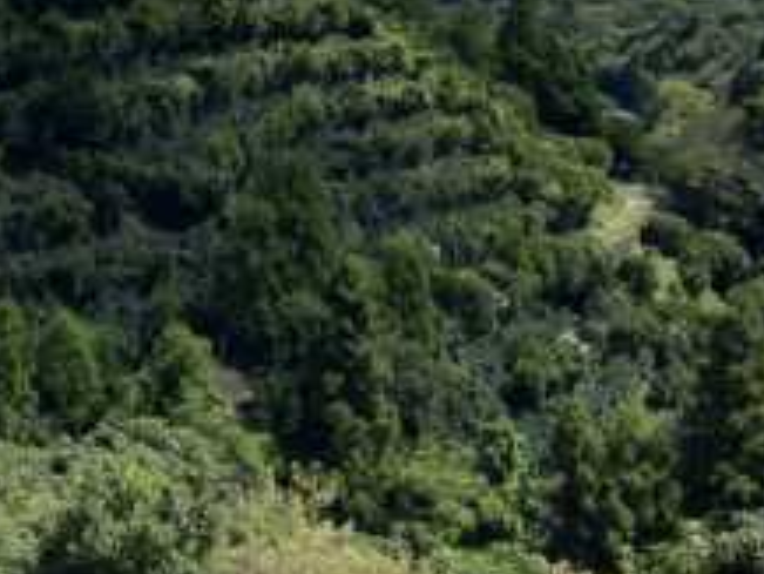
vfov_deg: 14.3
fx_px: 2120
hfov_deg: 20.4
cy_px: -327
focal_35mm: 96
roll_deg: -1.1
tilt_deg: +1.3
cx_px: 292
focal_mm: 4.25
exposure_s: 1/3497
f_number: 1.8
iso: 32
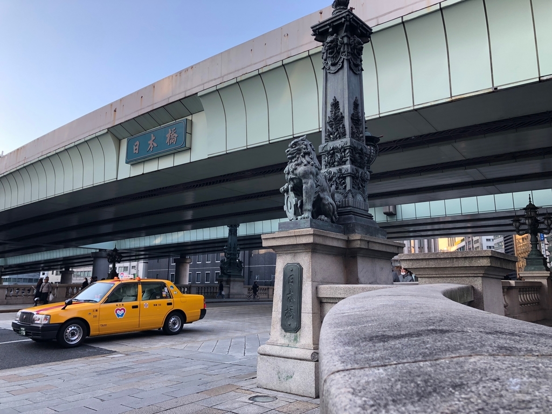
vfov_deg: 49.7
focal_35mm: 28
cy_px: 207
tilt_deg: +11.1
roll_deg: -1.1
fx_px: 446
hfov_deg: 63.4
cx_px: 276
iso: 25
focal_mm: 4
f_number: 1.8
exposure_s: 1/120
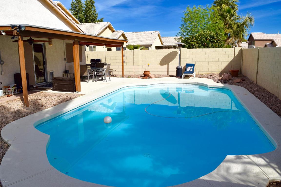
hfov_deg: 67.4
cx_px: 140
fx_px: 211
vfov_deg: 47.9
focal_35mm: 27
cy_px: 94
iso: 200
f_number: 11
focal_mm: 18
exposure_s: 1/500
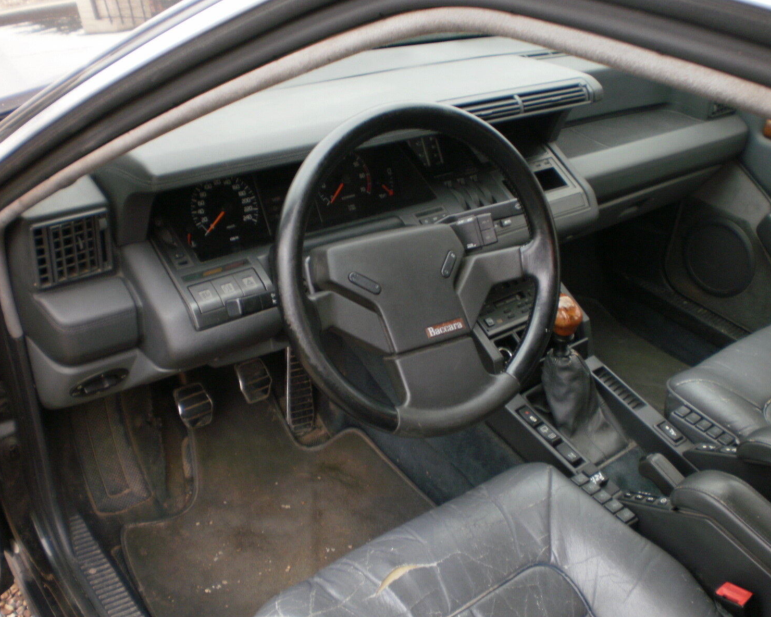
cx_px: 386
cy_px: 308
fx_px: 867
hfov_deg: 47.9
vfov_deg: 39.2
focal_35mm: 38
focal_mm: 6.3
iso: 125
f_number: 3.1
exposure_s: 1/8
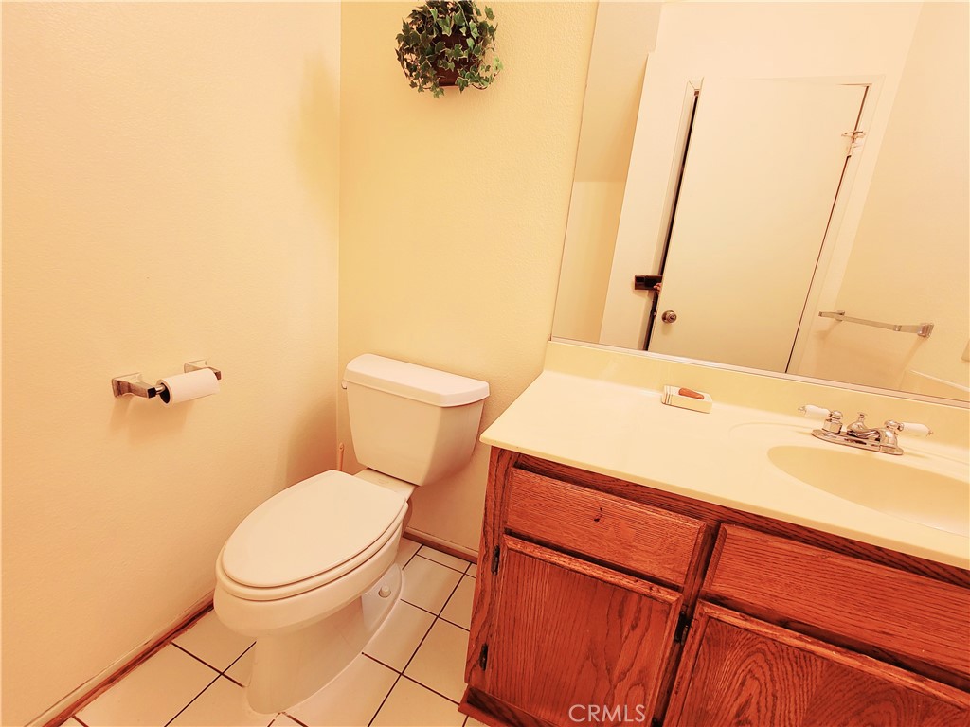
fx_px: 364
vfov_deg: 89.9
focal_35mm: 13
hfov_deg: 106.2
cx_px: 485
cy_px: 364
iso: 100
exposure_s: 1/59.2
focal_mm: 2.2
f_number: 2.2
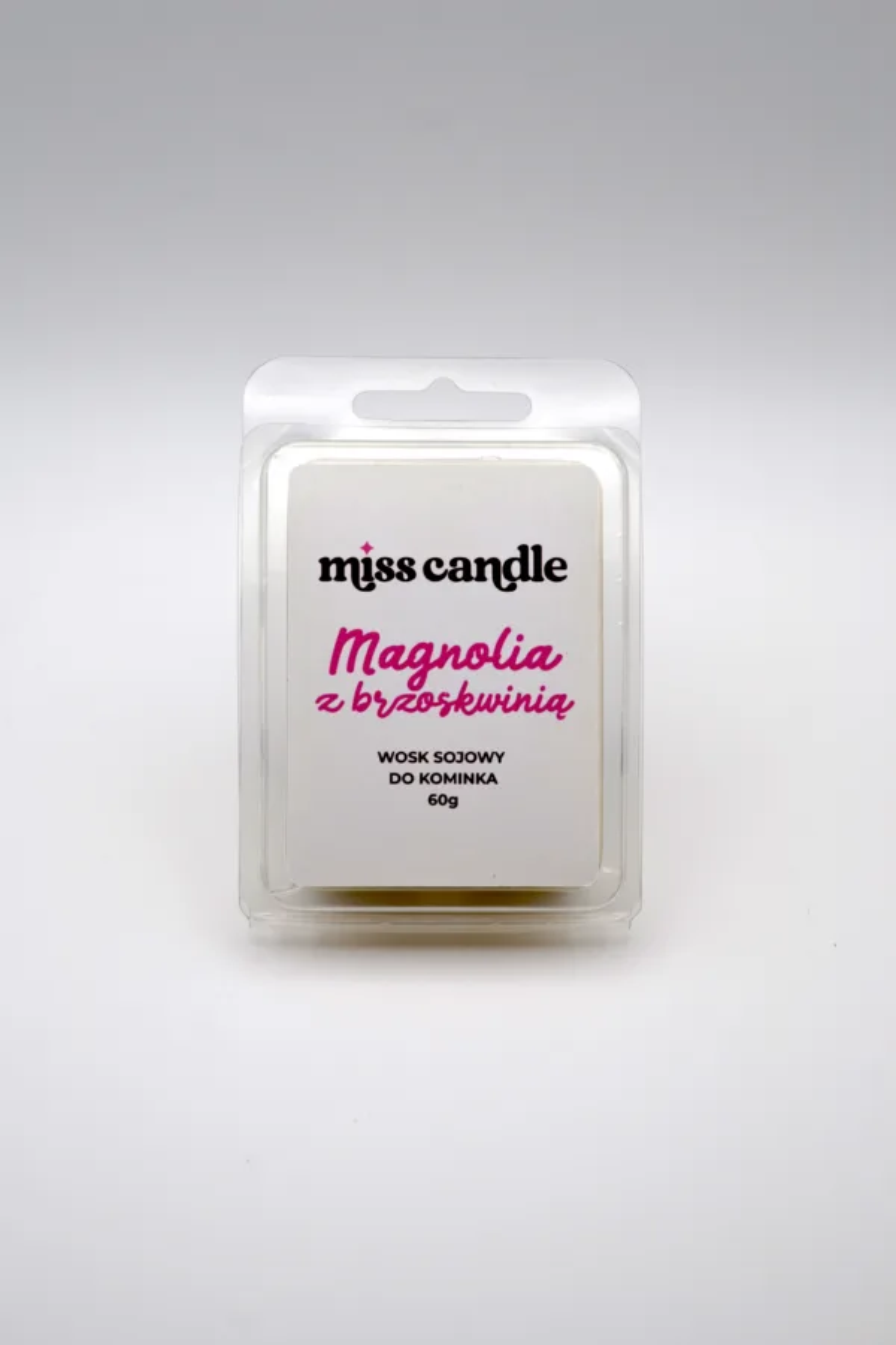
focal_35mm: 82
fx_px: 3080
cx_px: 448
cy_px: 672
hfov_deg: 16.6
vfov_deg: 24.6
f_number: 5.6
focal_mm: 55
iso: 100
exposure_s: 1/80
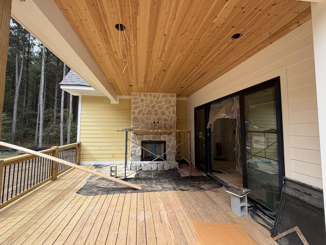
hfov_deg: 98.1
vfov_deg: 81.7
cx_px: 154
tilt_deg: +4.4
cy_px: 118
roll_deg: +1.7
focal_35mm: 15
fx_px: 141
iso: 40
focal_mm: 2.22
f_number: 2.2
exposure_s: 1/207
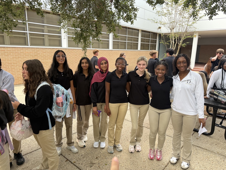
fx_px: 157
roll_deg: -0.5
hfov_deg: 71.6
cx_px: 113
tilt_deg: -13.5
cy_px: 85
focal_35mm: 24
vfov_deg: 56.8
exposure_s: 1/412
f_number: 1.78
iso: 100
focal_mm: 6.76
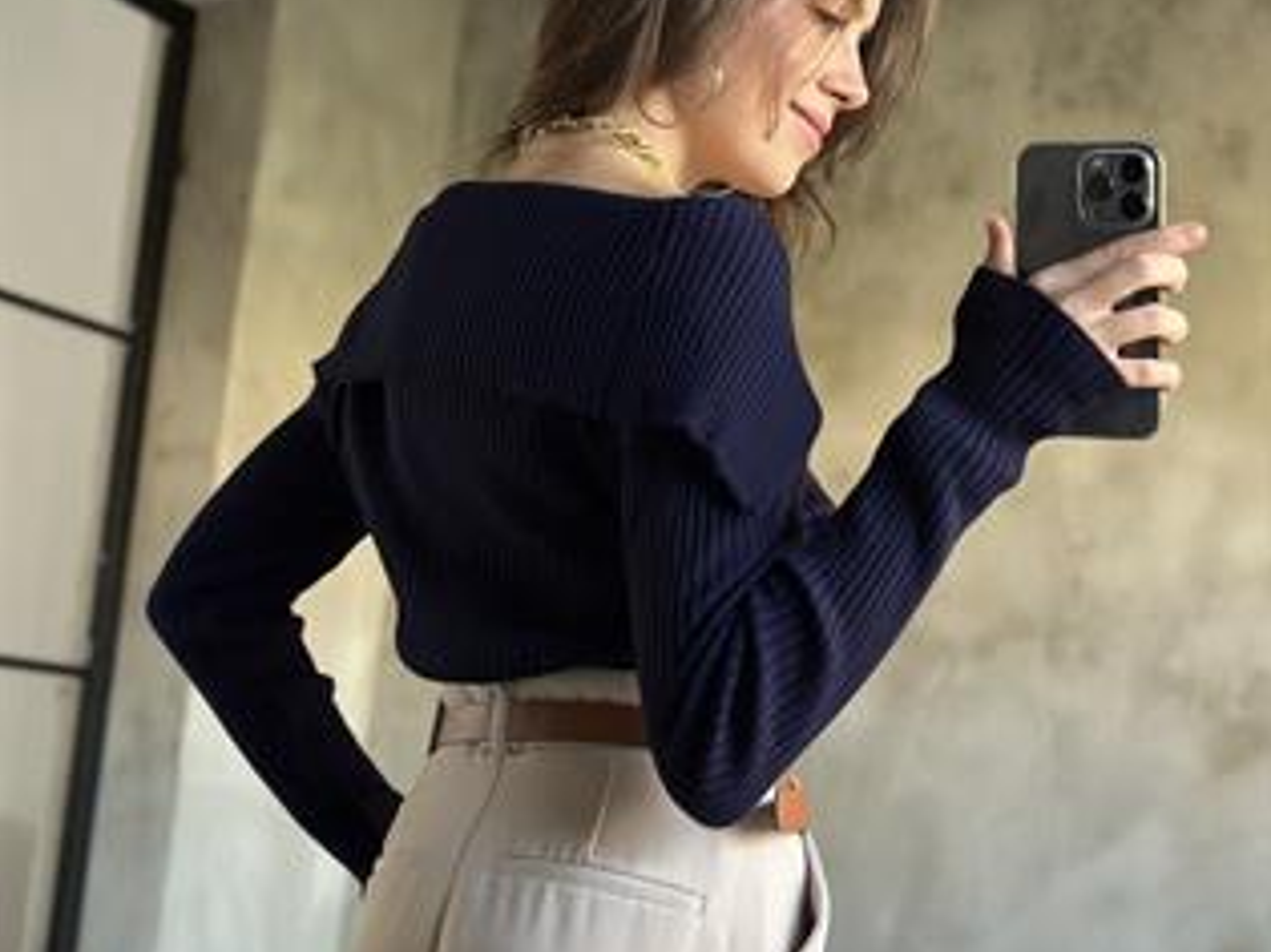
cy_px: 375
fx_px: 2386
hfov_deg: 29.8
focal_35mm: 65
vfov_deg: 22.5
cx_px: 642
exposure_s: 1/60
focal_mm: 6.86
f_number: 1.78
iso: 320
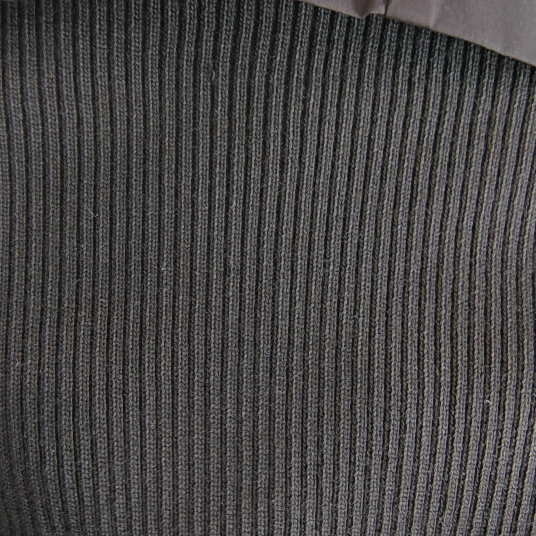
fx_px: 736
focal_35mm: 42
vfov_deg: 40.0
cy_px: 278
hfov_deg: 40.0
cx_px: 249
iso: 400
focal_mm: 2.16
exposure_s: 1/33
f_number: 2.2
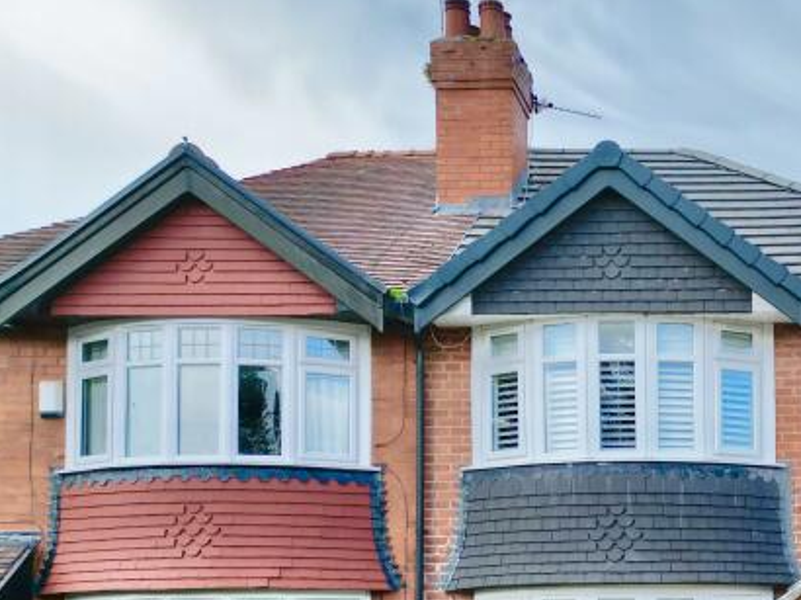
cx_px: 807
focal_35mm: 60
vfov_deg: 23.3
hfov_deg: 29.9
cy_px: 606
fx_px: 1388
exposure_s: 1/1000
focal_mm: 6.72
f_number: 1.7
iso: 140
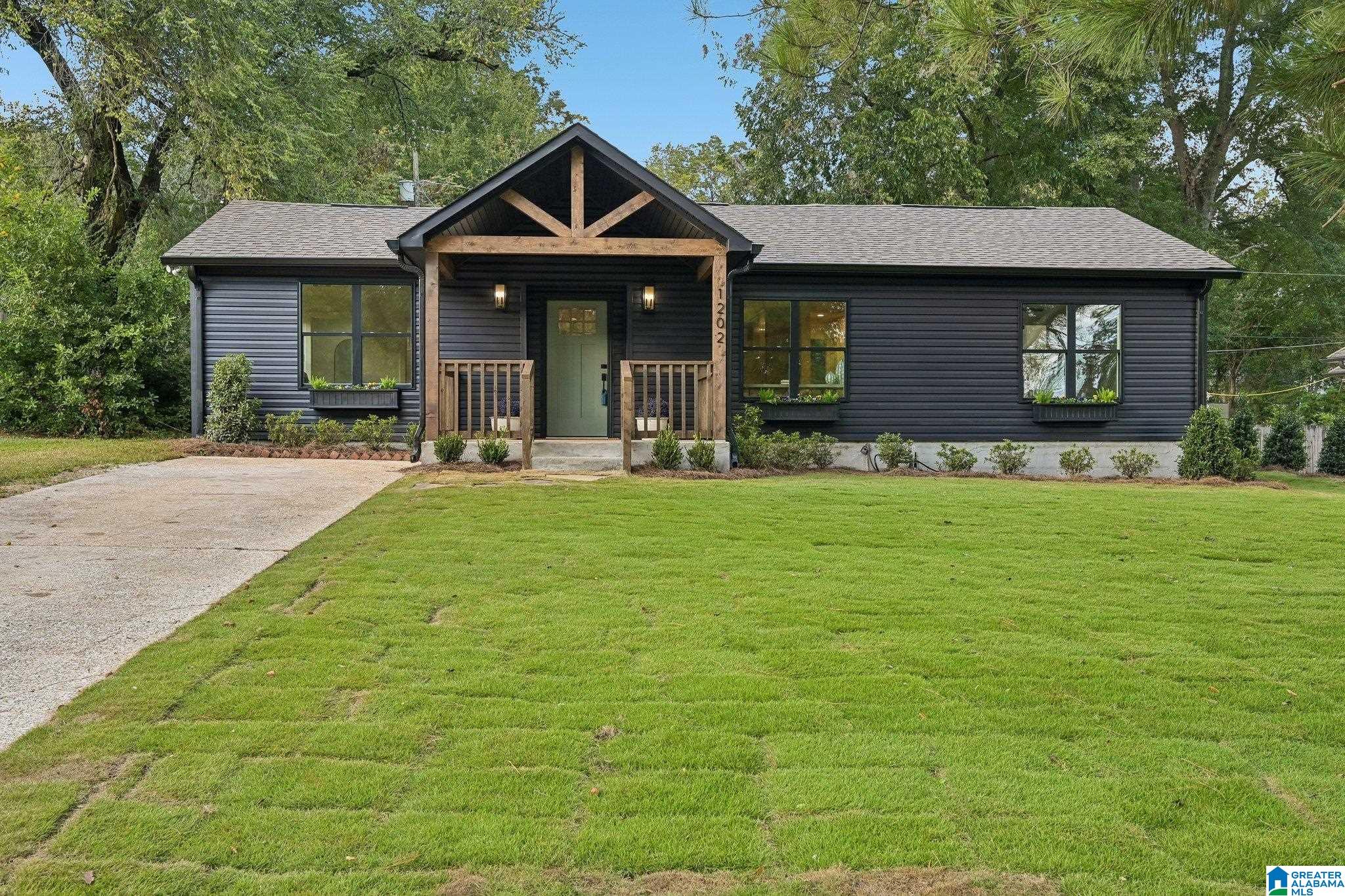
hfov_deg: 61.9
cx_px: 672
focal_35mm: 30
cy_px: 448
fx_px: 1121
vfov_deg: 43.6
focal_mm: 30
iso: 400
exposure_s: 1/125
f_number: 8
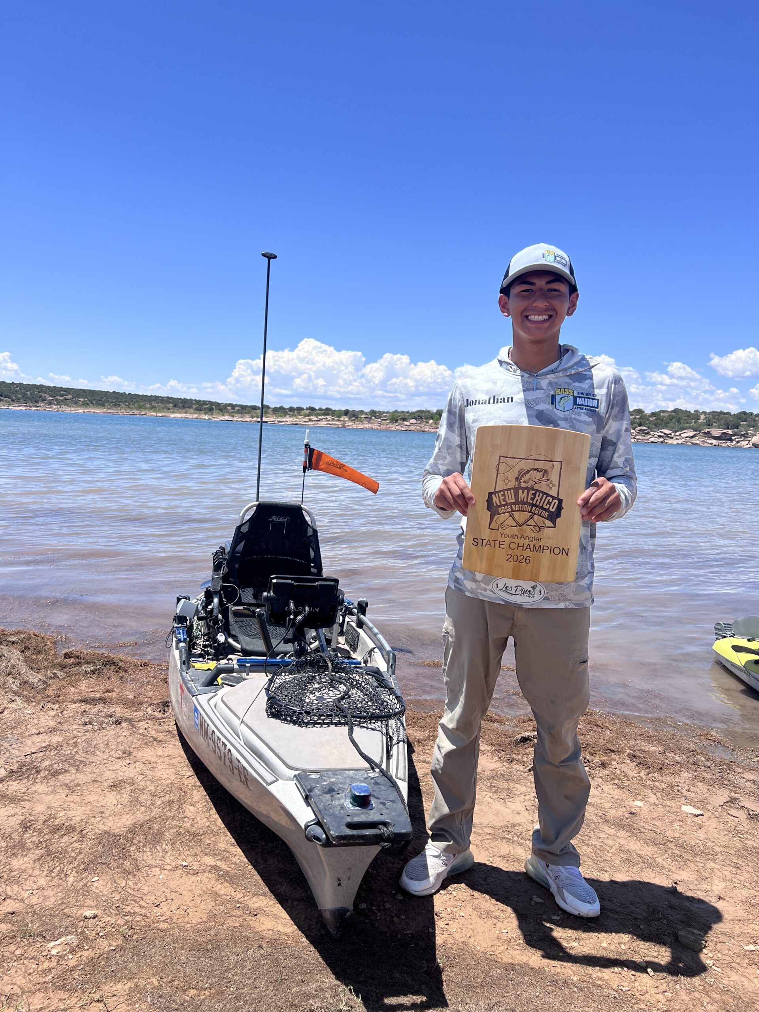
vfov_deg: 67.3
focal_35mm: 26
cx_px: 380
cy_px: 506
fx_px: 760
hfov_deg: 53.1
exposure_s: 1/4831
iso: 50
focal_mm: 5.7
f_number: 1.5
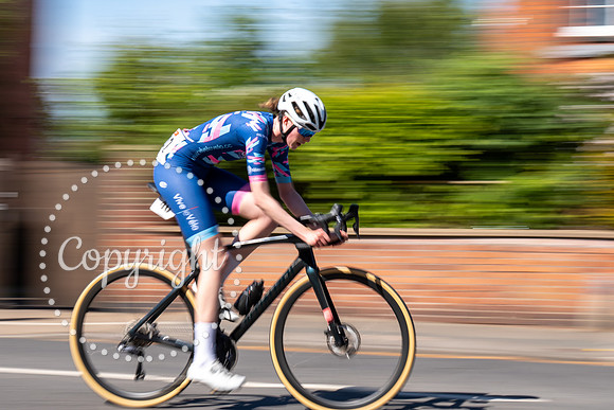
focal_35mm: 90
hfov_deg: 22.5
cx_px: 259
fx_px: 1540
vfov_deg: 15.1
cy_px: 146
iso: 100
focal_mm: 70
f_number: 18
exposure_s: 1/40
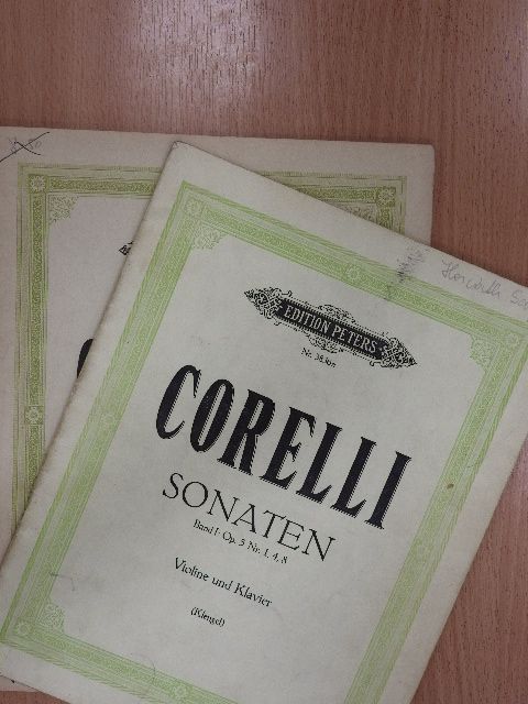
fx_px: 712
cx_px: 264
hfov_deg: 40.7
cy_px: 352
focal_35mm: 35
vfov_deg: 52.6
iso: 125
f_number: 3.8
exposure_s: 1/60
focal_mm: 6.3
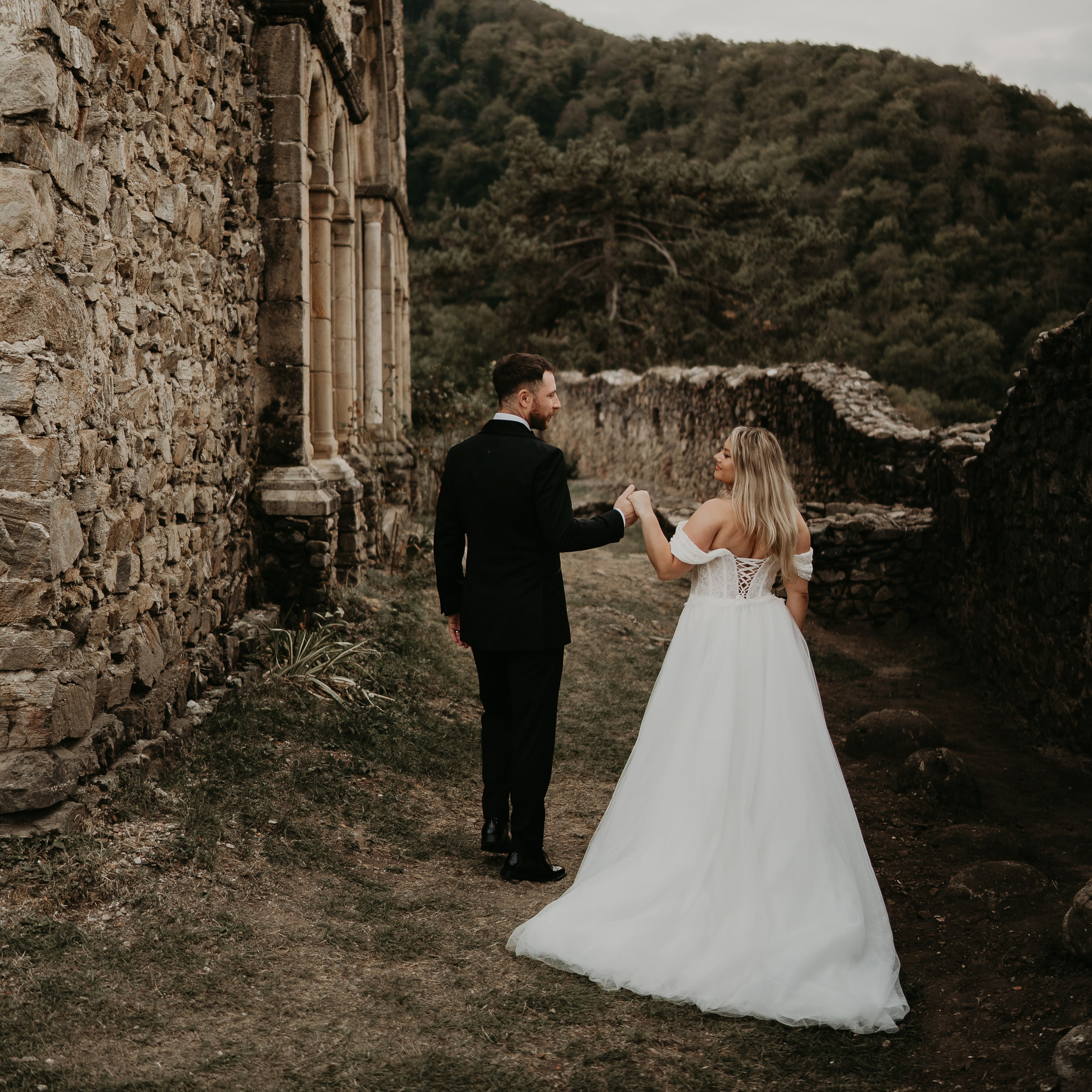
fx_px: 1606
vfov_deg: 37.2
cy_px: 377
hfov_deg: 37.6
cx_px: 550
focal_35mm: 45
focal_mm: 35
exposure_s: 1/4000
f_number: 1.4
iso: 320
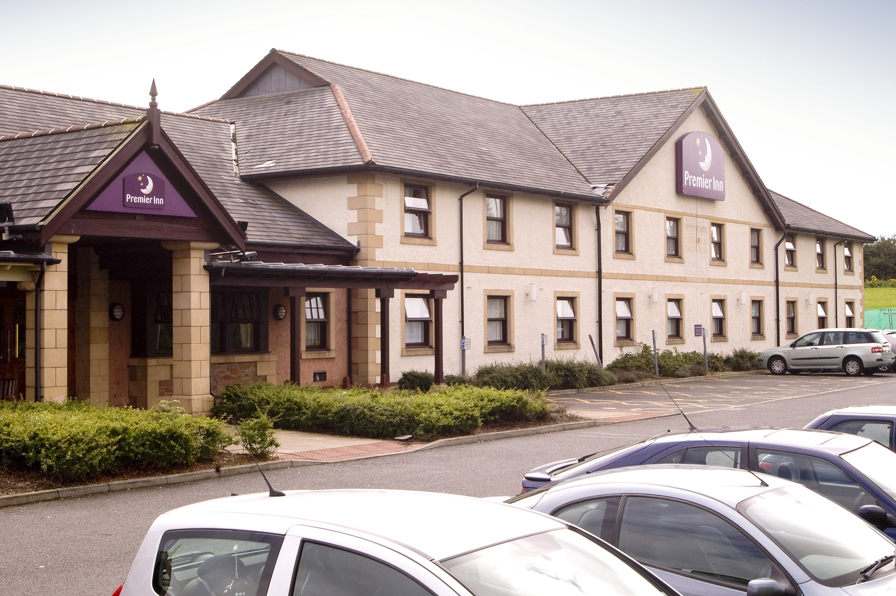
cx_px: 483
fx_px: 1368
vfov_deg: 24.6
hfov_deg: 36.3
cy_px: 260
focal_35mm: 55
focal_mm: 32
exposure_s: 1/125
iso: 200
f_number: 11
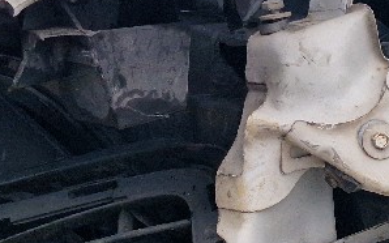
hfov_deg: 13.2
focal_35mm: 157
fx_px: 1664
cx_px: 342
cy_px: 234
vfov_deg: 8.3
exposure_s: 1/312
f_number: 1.8
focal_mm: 5.4
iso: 50
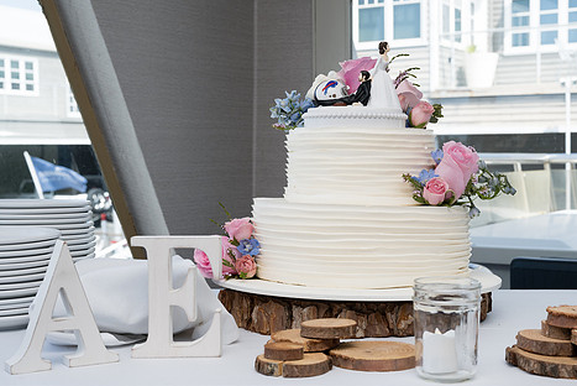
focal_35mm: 55
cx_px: 348
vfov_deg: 24.6
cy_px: 208
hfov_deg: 36.1
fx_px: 882
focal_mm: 43
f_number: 8
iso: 160
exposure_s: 1/200
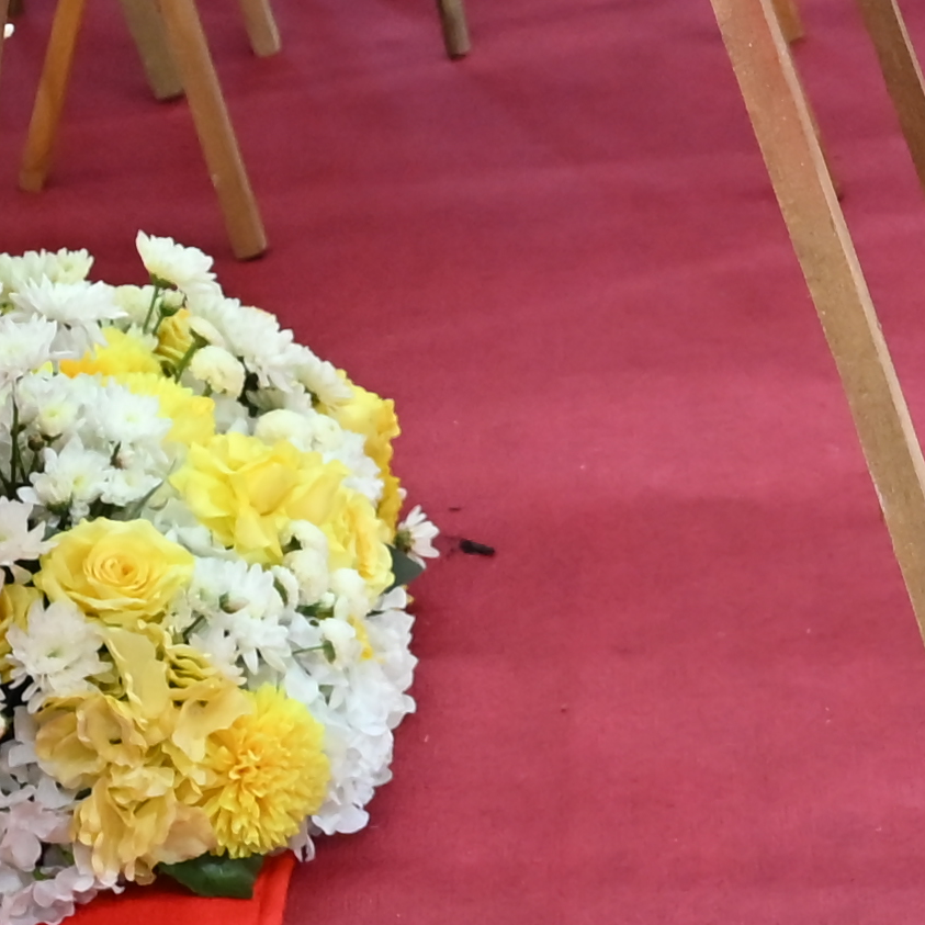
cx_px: 1500
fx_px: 5806
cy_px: -762
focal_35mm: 192
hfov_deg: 8.8
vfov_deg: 8.7
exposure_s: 1/320
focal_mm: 31.5
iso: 2000
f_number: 4
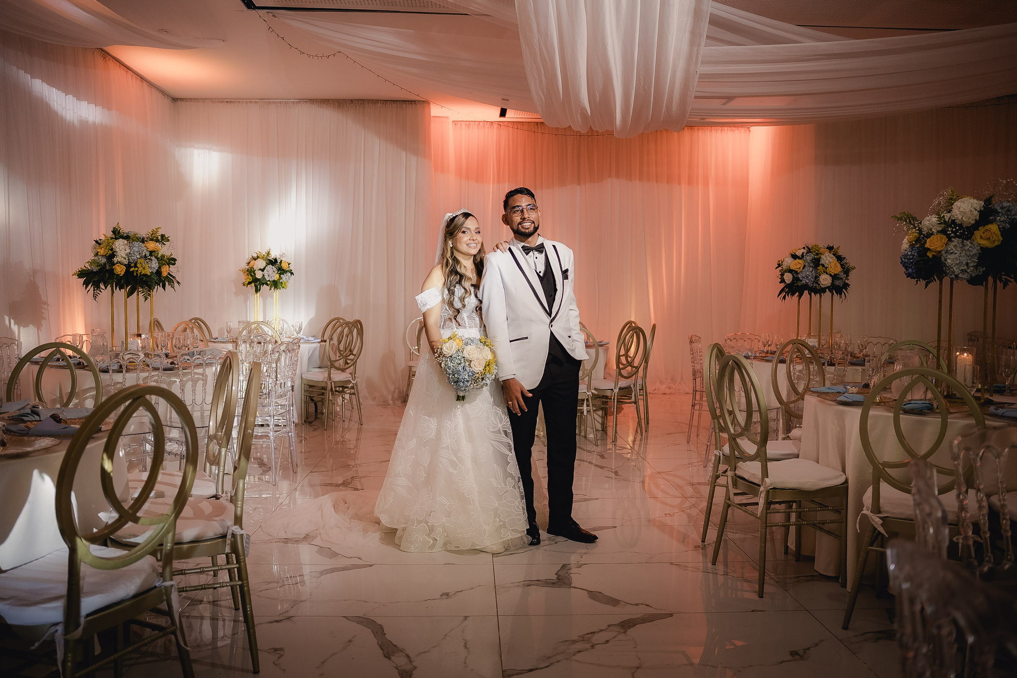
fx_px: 791
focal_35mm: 28
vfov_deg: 46.4
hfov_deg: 65.5
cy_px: 339
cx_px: 508
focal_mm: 28
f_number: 2.8
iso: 1000
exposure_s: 1/250
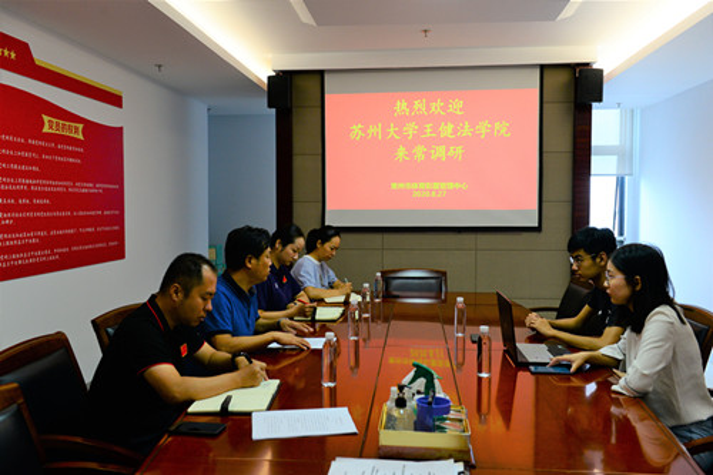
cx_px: 356
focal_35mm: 32
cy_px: 238
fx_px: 634
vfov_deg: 41.1
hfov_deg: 58.7
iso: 1000
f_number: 5
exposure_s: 1/100
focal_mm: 32
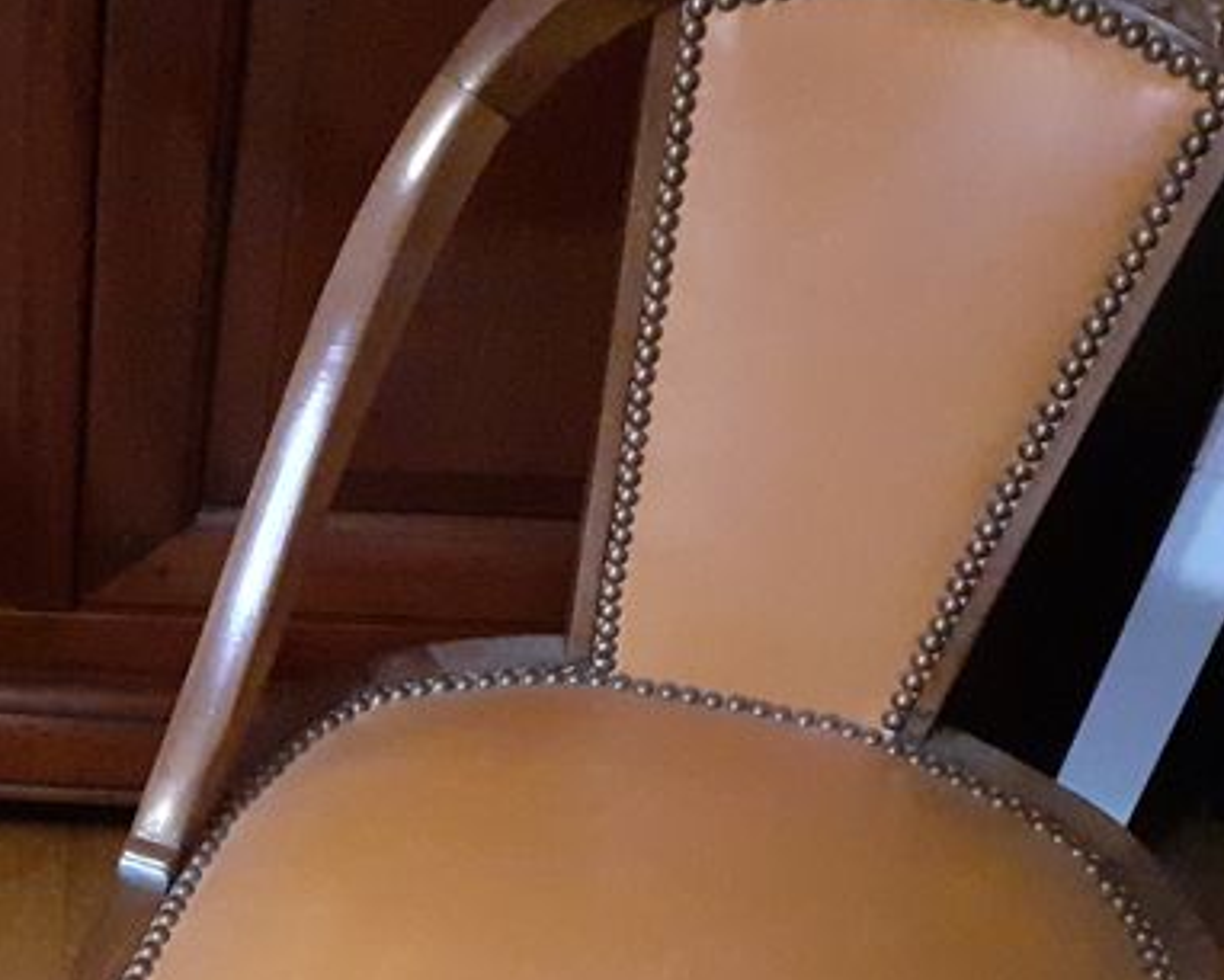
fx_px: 2501
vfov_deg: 21.7
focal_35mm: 69
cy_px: 865
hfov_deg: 25.4
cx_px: -144
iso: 1000
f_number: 1.9
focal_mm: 3.6
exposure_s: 1/20
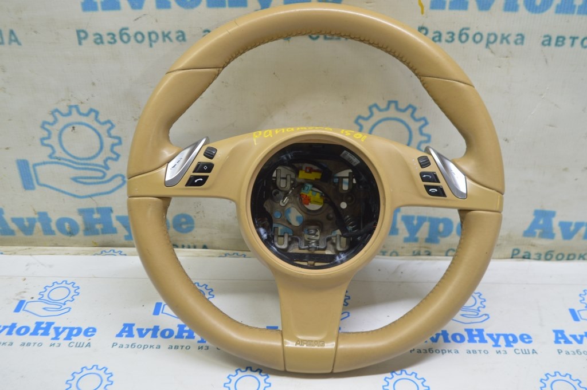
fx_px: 660
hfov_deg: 48.0
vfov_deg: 33.0
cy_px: 195
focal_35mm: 40
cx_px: 294
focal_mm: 27
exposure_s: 1/20
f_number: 5.6
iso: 400
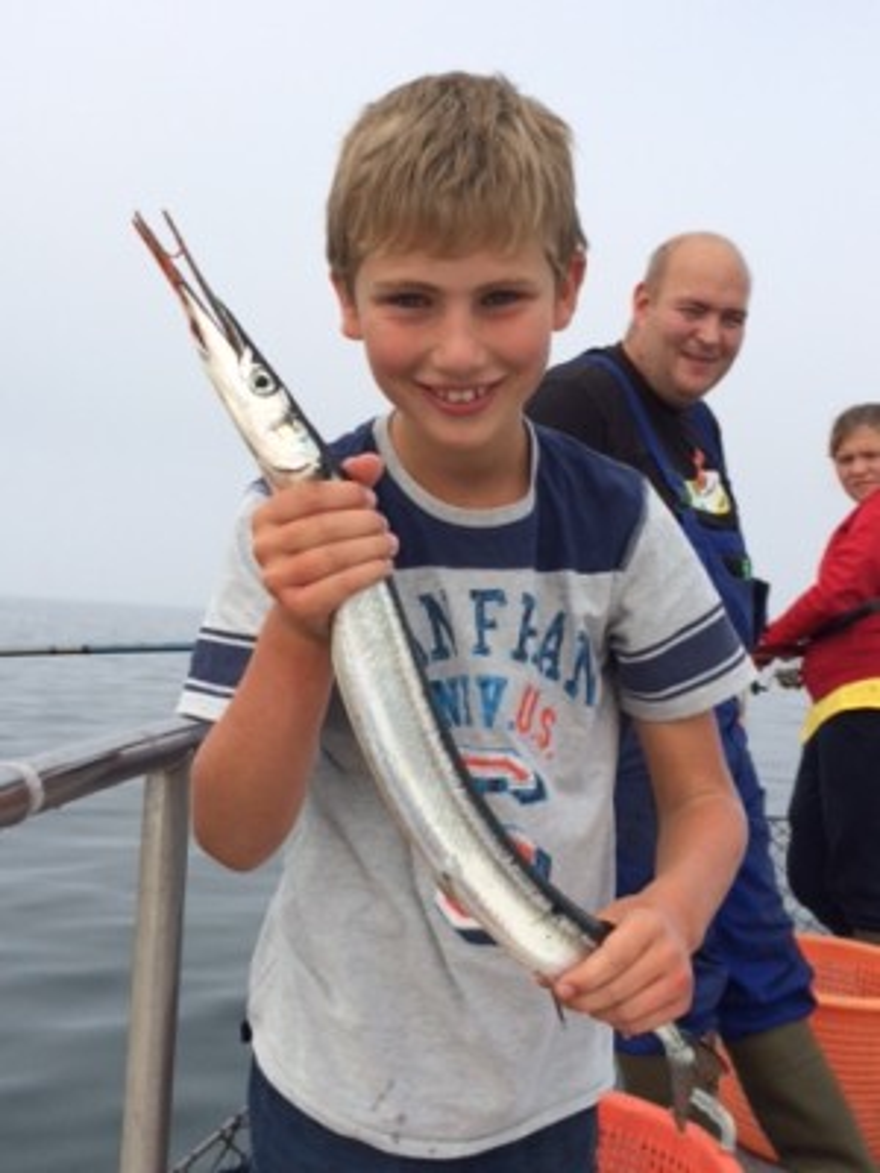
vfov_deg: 60.0
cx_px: 440
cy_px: 586
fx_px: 1017
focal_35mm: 30
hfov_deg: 46.8
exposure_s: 1/1325
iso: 32
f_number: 2.2
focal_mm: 4.12
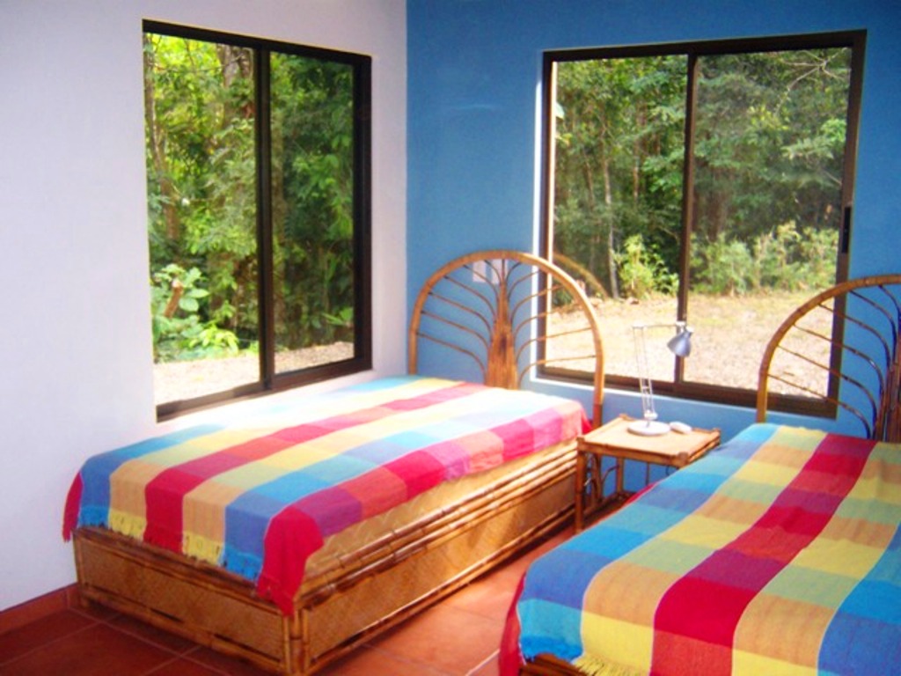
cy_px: 338
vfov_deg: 39.7
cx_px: 450
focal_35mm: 36
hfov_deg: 51.4
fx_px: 937
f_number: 2.4
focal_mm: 5.6
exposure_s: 1/90
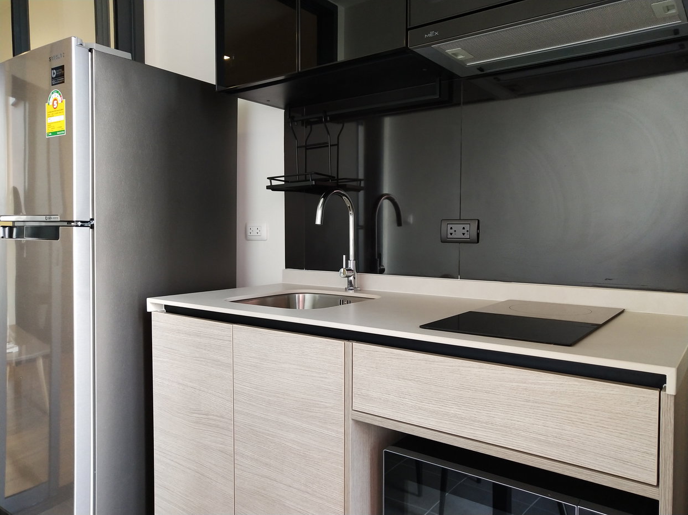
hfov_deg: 60.0
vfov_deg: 46.8
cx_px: 344
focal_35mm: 30
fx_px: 596
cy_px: 258
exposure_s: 1/50
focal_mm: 3.95
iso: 252
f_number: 1.8
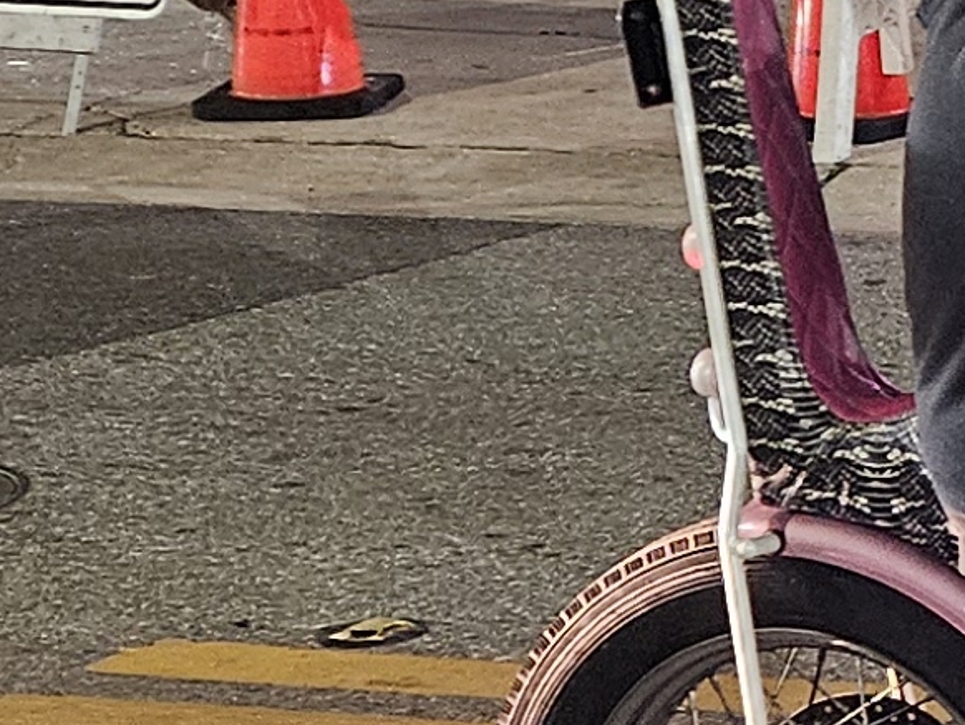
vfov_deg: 9.4
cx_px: 2539
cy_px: 214
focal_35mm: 158
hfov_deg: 10.3
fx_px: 4406
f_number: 1.8
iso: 640
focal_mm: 5.4
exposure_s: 1/60
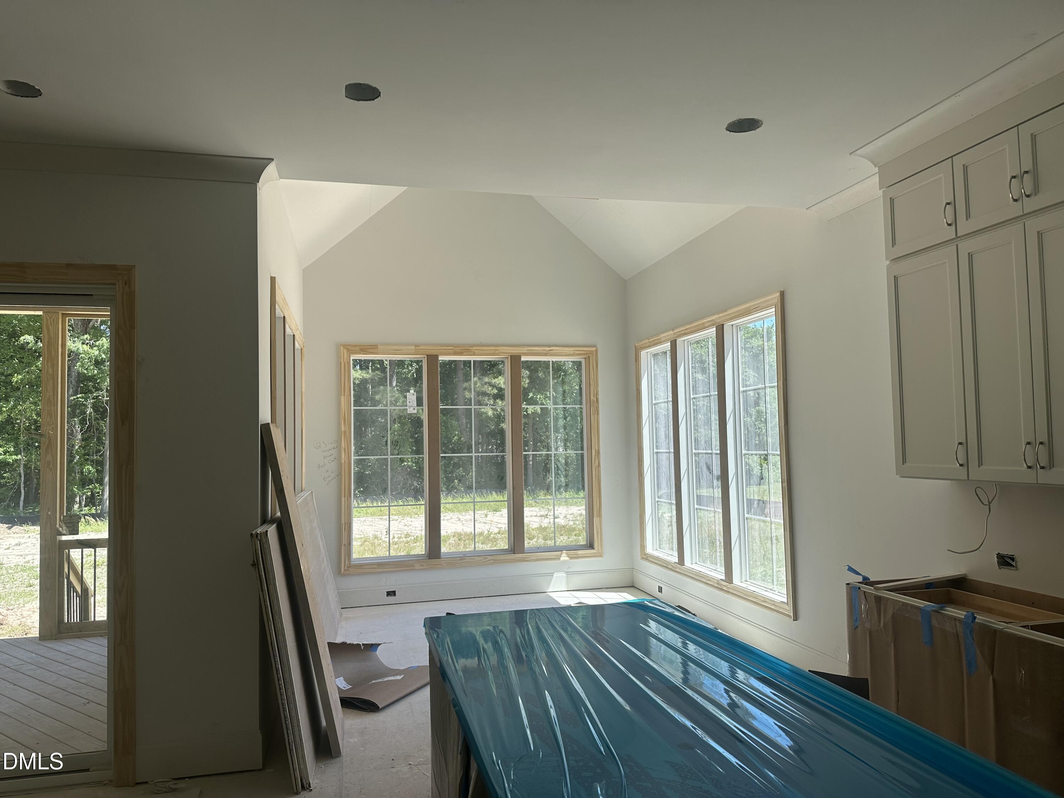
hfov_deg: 71.6
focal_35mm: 24
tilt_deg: +2.6
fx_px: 738
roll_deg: +1.7
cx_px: 532
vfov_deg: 56.8
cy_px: 399
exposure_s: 1/962
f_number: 1.78
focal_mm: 6.86
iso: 80
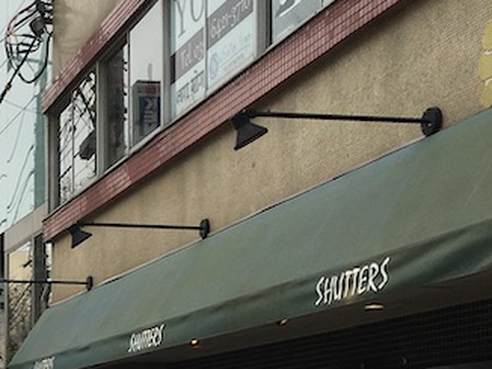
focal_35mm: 89
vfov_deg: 16.2
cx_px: -78
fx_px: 1264
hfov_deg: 20.7
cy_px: 372
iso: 25
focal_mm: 4.15
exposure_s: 1/1479
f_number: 2.2
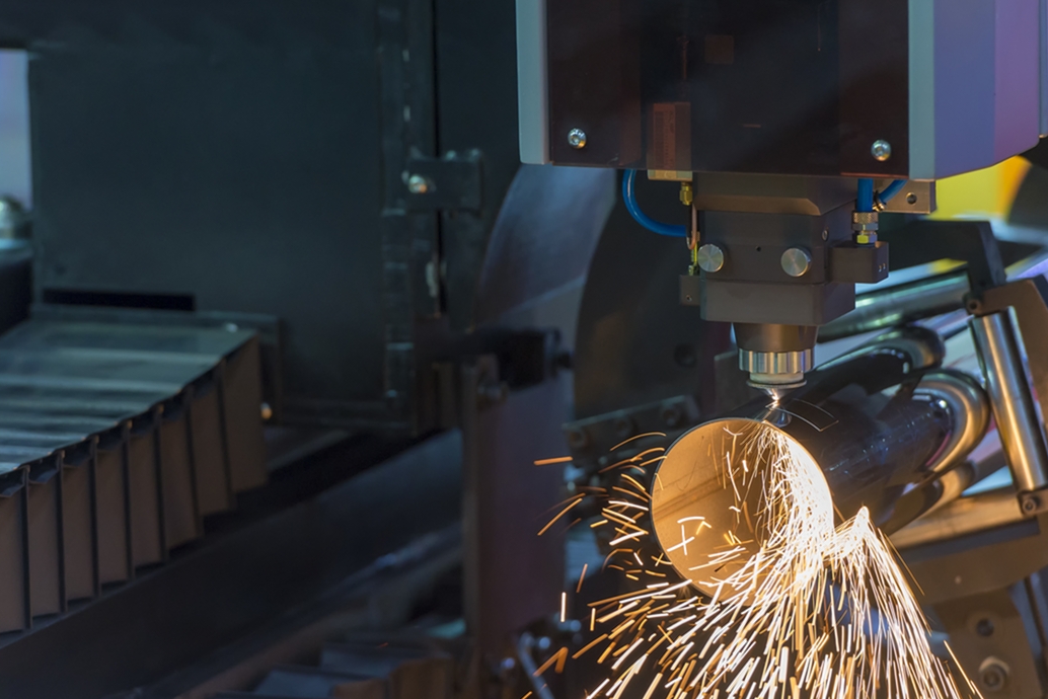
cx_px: 567
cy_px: 348
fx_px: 6755
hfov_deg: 8.9
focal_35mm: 232
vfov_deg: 5.9
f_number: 4
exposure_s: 1/200
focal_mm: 200
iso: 1600
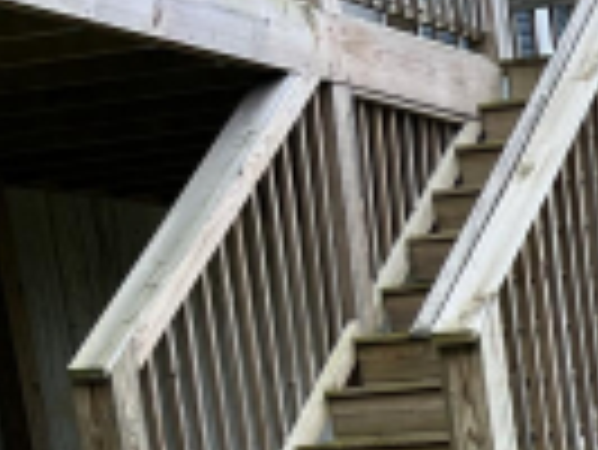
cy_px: 954
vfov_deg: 10.4
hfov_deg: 14.0
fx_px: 2248
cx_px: 942
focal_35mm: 130
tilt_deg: -13.7
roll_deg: +4.6
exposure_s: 1/949
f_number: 1.5
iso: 50
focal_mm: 5.7
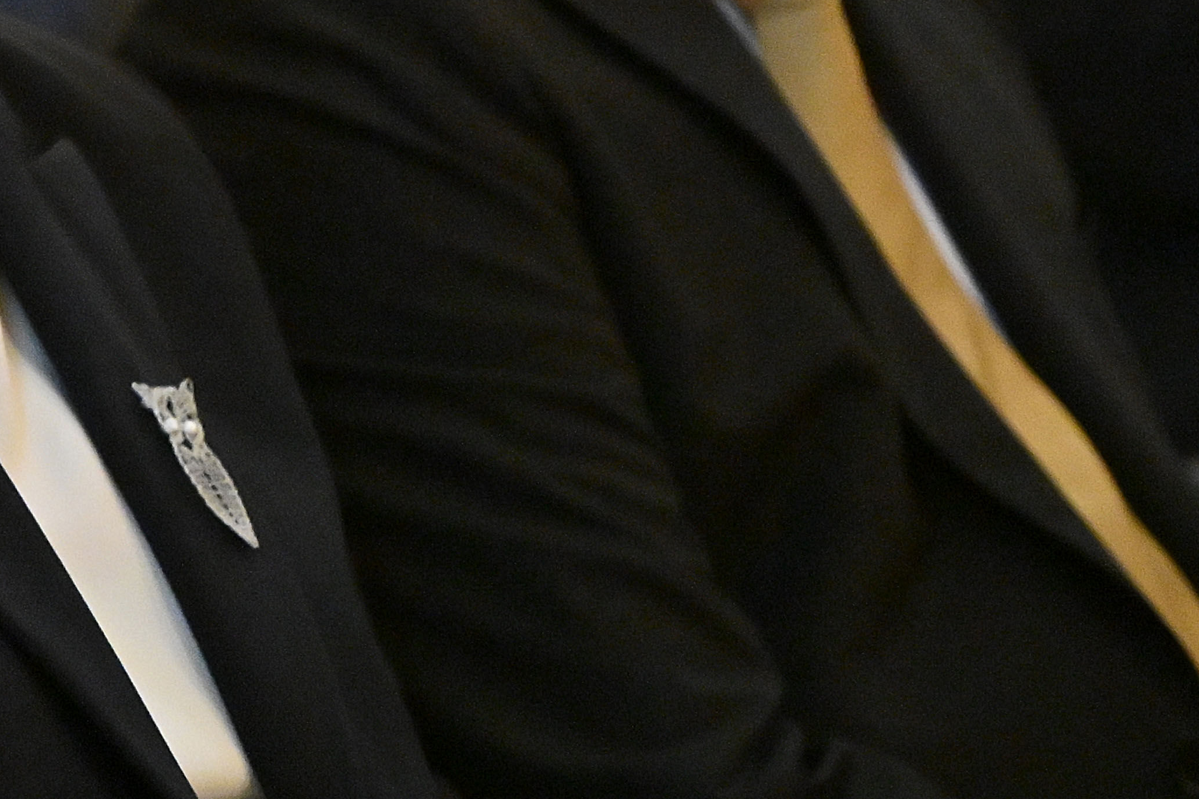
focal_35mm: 588
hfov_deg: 3.5
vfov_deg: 2.3
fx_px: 19581
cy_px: -209
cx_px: -136
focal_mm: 200
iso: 6400
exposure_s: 1/640
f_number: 2.8
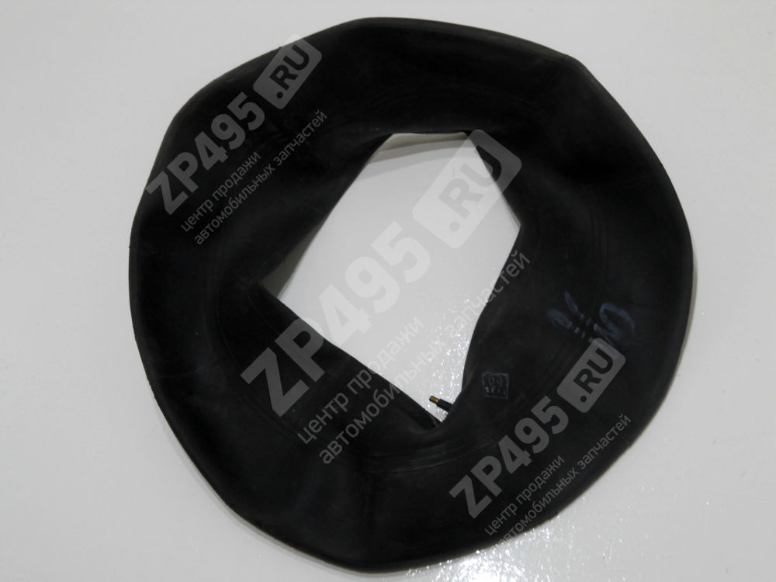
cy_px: 291
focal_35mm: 46
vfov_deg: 31.5
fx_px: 1031
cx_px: 388
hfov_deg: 41.2
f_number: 4.3
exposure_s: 1/30
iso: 200
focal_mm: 8.2
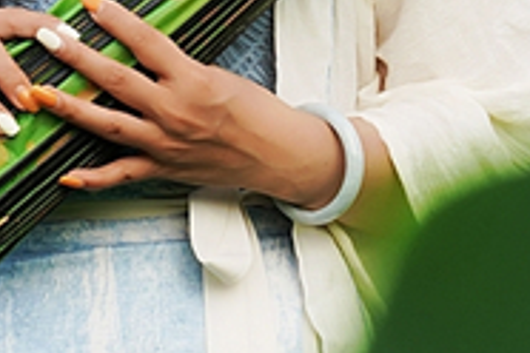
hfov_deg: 2.6
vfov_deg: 1.7
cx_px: 94
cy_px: -418
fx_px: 11556
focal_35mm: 785
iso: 100
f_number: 7.1
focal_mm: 146
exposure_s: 1/200
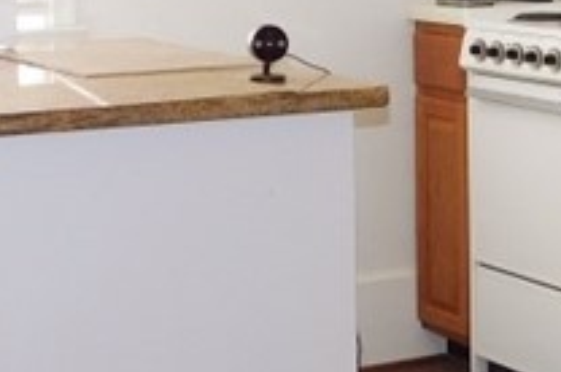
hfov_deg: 17.2
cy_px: 8
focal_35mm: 118
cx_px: 442
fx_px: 1836
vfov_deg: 11.5
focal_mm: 4
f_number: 3
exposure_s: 1/60
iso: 125
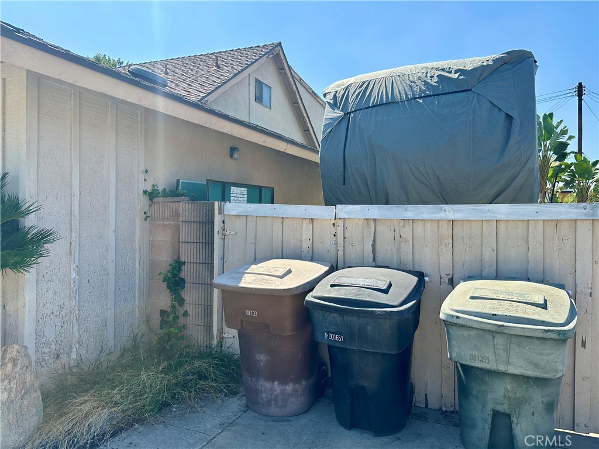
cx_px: 300
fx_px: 415
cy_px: 224
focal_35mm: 24
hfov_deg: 71.6
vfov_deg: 56.8
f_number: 1.78
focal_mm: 6.86
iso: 80
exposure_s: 1/2525
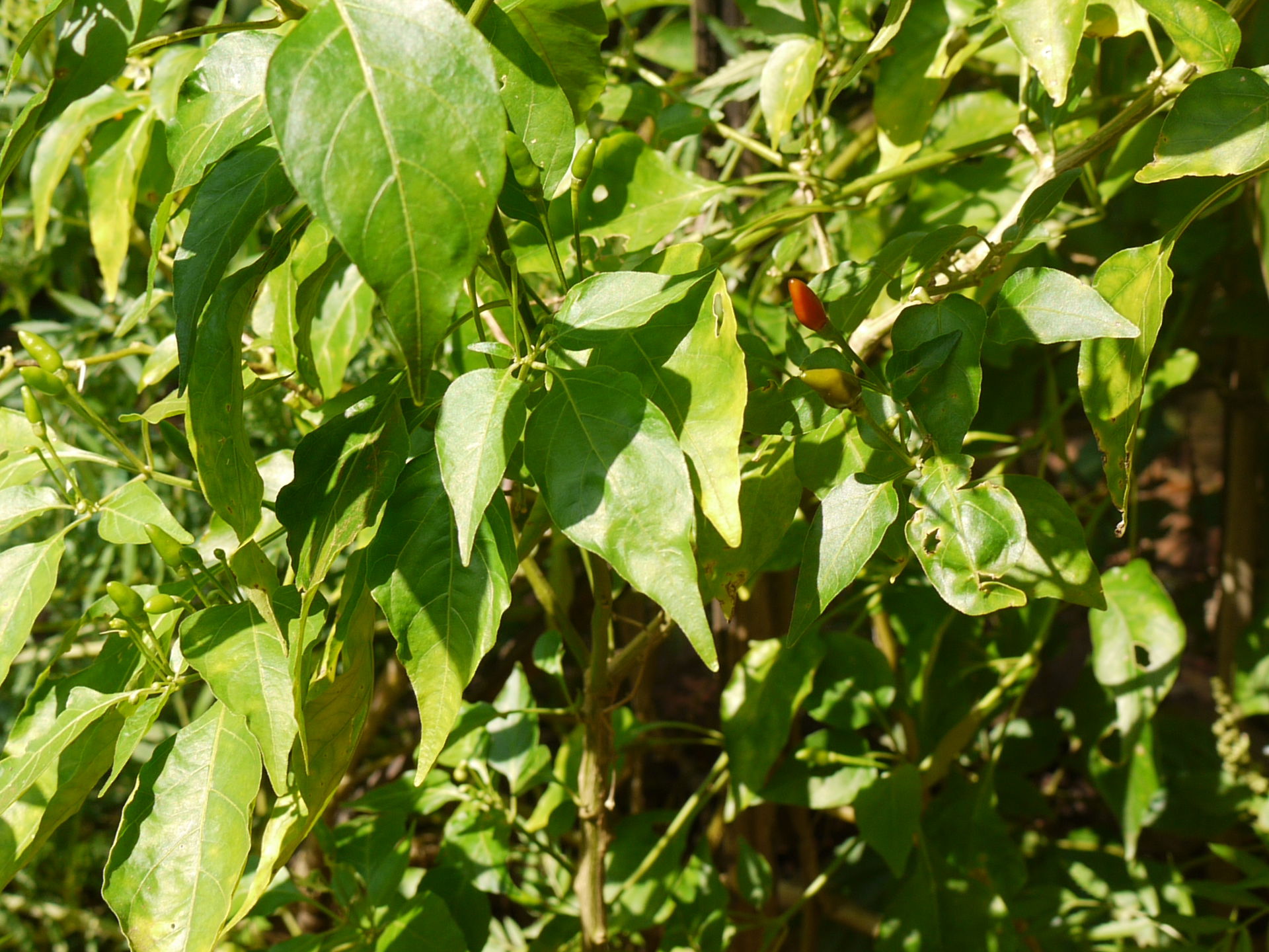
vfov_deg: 26.6
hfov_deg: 34.9
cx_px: 634
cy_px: 476
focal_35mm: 55
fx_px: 2016
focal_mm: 14
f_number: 5
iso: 100
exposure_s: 1/200
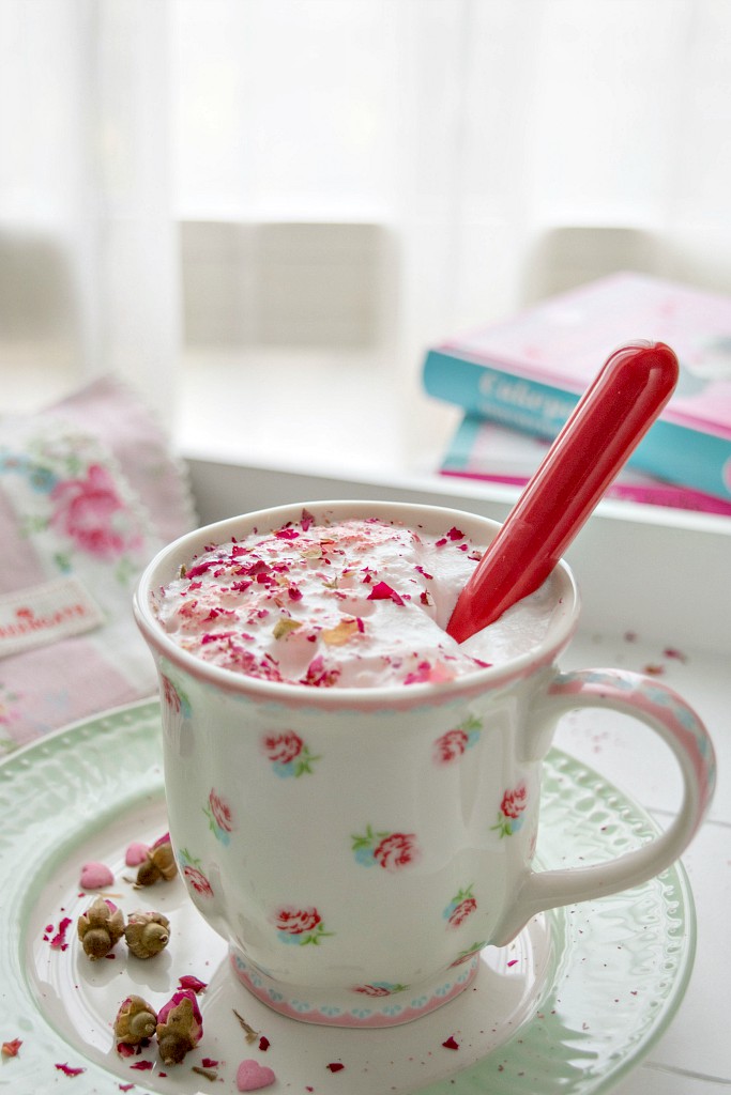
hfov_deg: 26.5
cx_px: 366
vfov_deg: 38.9
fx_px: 1553
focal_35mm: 51
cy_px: 548
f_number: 4.5
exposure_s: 1/80
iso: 200
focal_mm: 34
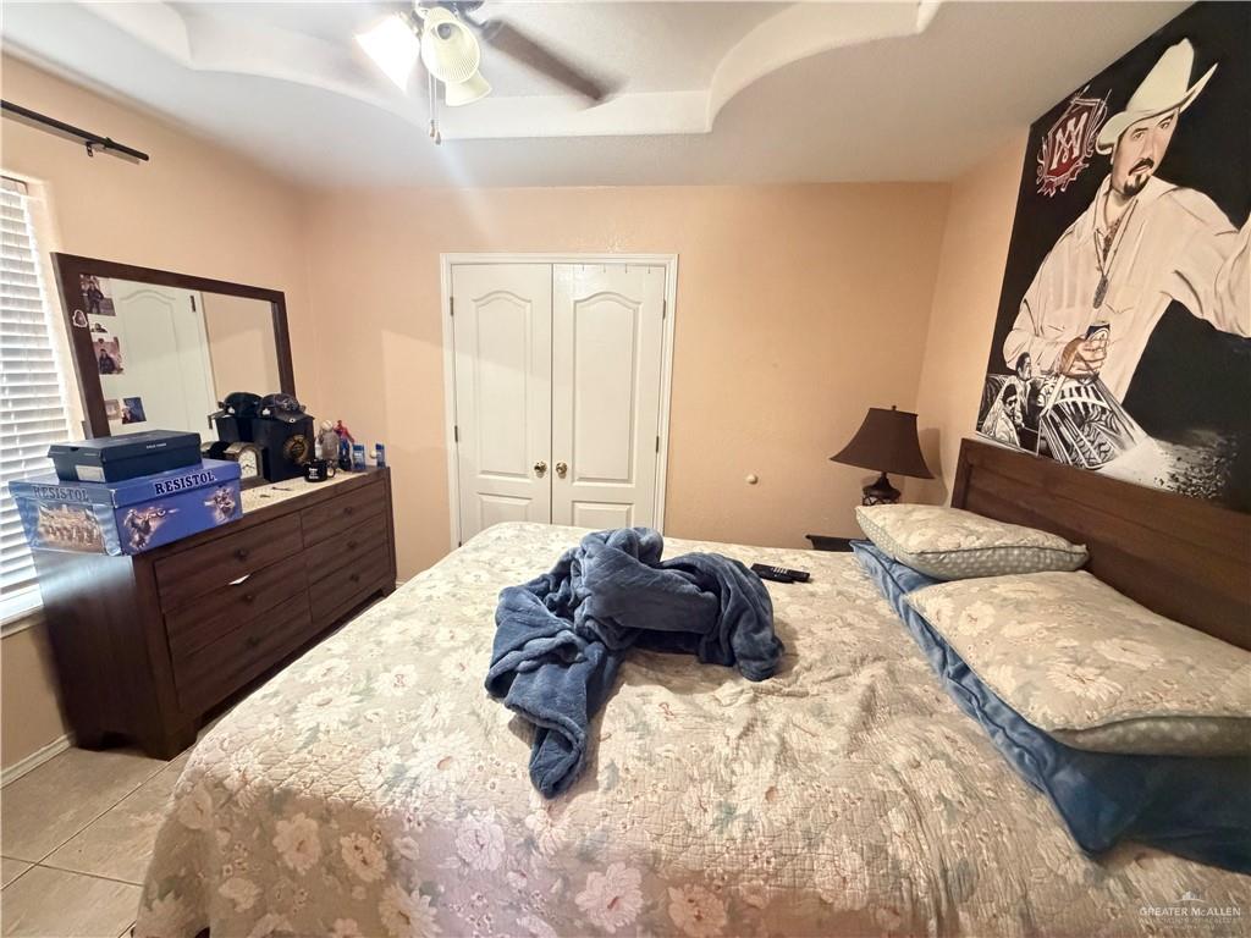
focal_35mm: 14
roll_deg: -2.2
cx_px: 626
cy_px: 469
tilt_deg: -12.8
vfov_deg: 85.7
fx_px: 506
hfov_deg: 102.1
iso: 1250
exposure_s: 1/40
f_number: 2.2
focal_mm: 2.22
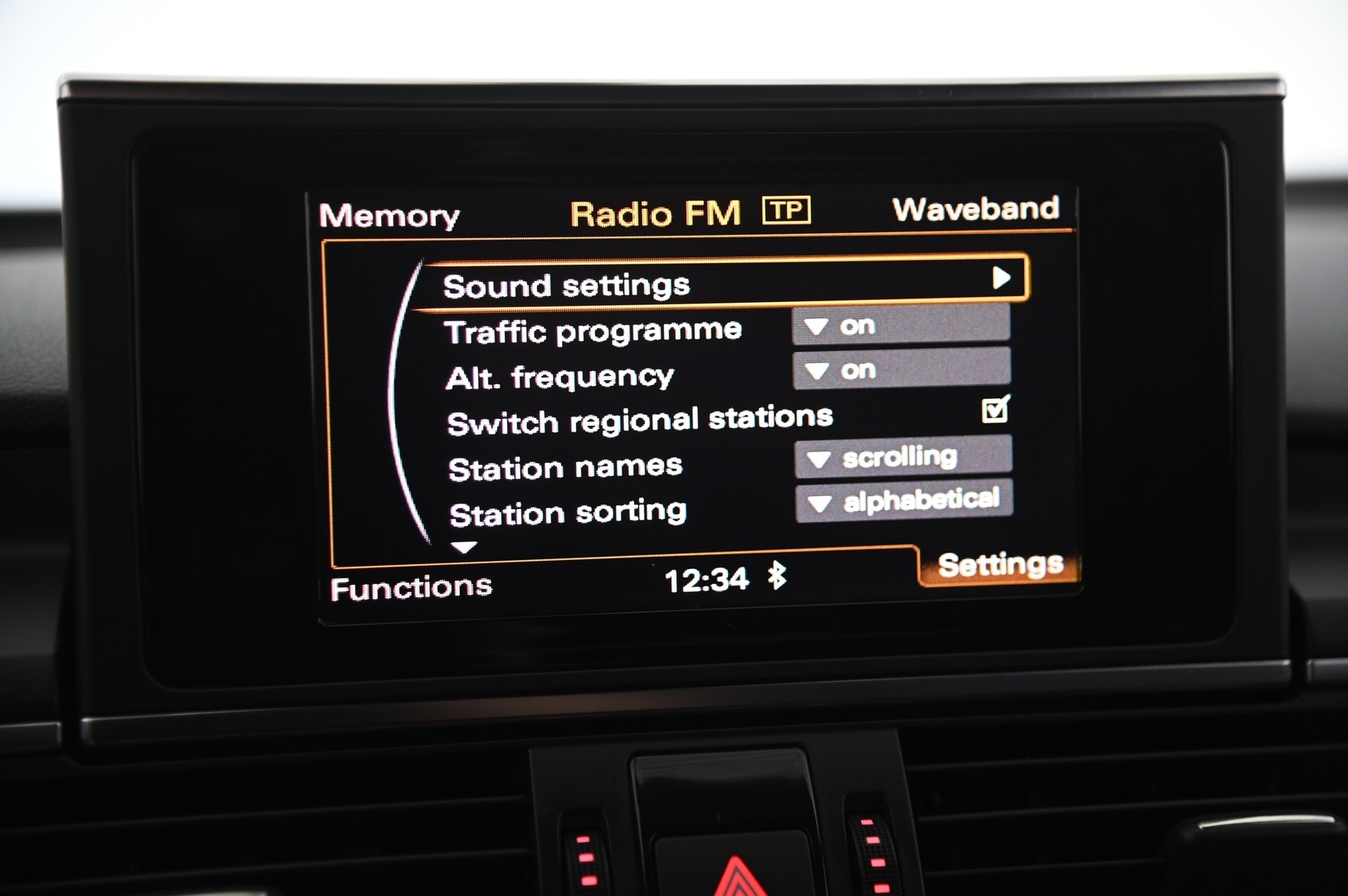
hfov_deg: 28.9
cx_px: 674
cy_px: 448
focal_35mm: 70
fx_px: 2619
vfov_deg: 19.4
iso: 1000
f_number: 4
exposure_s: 1/20
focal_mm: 70
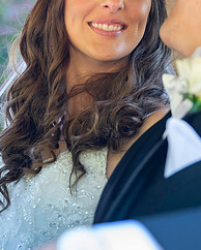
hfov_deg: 8.0
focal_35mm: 193
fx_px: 1433
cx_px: 108
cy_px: 54
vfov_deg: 10.0
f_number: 3.5
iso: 1000
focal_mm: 86
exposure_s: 1/250
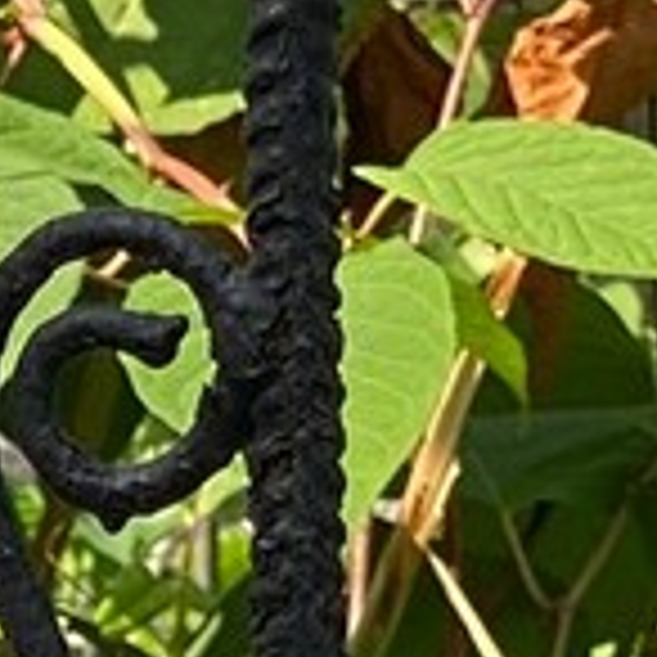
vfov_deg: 3.8
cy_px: 1526
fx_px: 9727
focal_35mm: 453
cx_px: 338
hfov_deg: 3.9
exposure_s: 1/361
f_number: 2
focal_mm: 6
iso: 20
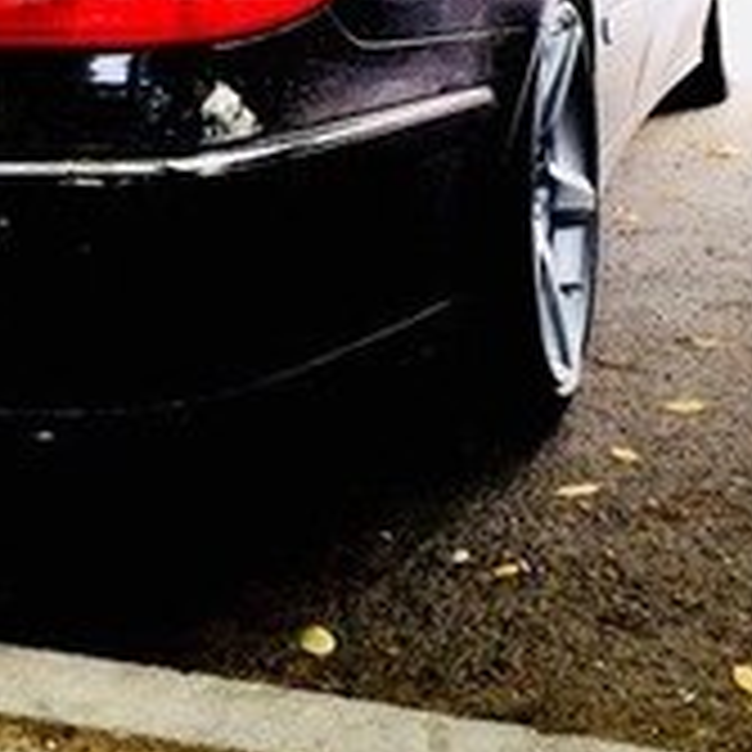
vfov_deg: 21.6
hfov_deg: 22.7
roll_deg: +1.3
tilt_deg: -6.9
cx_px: 315
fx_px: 1868
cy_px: -68
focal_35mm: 76
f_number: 2.2
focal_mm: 4.15
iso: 64
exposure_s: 1/33
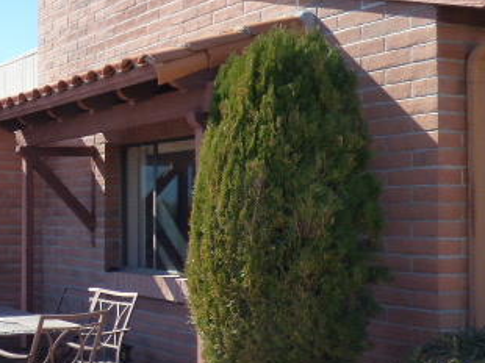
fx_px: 868
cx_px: 25
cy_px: 197
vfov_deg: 23.6
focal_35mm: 62
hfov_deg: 29.6
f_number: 3.3
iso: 160
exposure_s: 1/800
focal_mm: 5.29
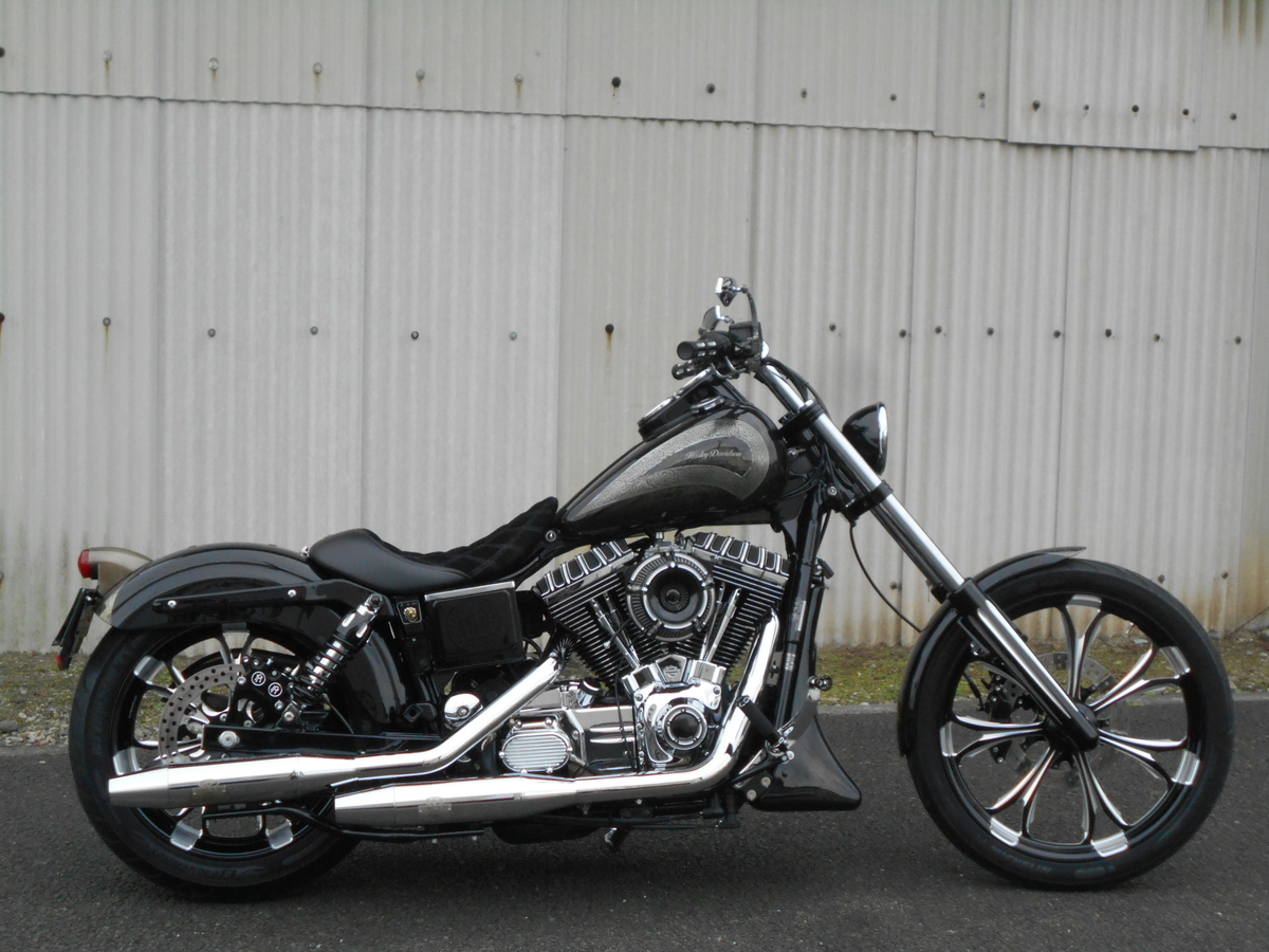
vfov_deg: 25.2
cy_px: 476
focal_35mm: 58
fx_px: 2126
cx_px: 634
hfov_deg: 33.2
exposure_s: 1/250
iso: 250
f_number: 4.9
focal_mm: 10
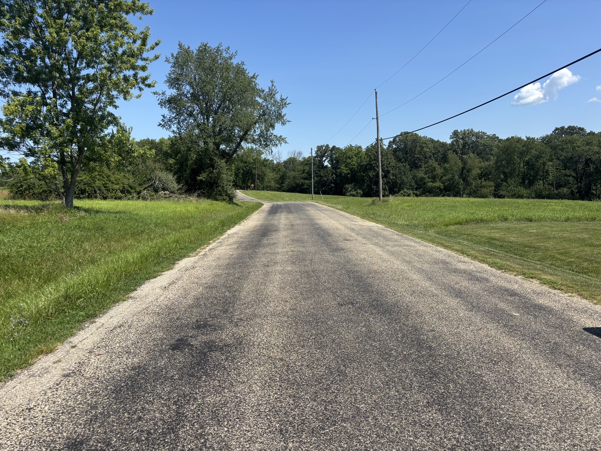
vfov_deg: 53.1
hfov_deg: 67.3
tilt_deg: -6.6
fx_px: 451
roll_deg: +1.6
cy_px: 226
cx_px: 300
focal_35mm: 26
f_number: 1.6
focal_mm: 5.96
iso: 50
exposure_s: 1/3311
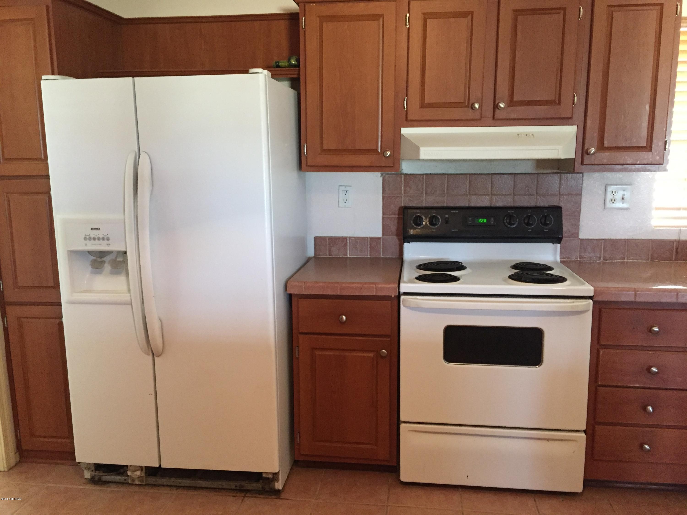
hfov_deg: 61.7
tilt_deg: -9.1
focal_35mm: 29
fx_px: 576
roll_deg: +0.9
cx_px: 344
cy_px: 258
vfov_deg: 48.2
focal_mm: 4.15
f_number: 2.2
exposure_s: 1/20
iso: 250
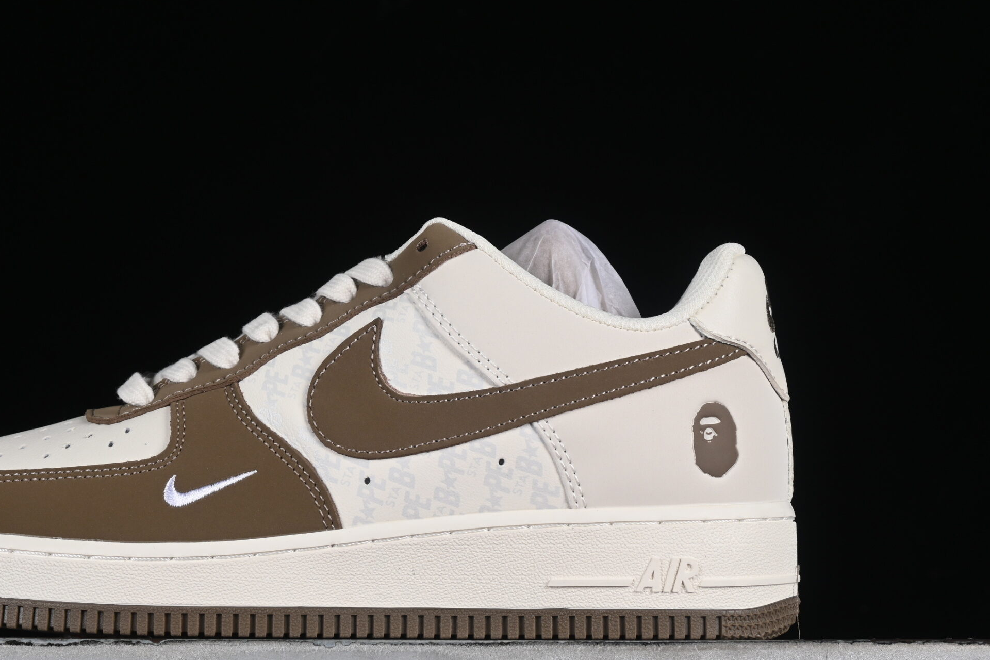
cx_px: 351
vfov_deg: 13.7
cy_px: 370
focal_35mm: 100
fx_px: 2750
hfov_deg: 20.4
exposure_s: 1/80
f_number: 8
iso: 160
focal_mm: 50
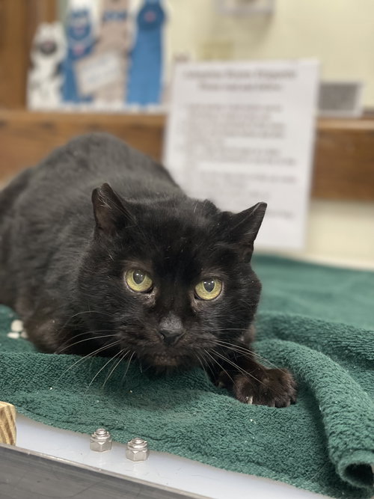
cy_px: 250
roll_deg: -3.2
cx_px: 187
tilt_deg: -6.5
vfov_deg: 36.8
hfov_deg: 28.0
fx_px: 749
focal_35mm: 52
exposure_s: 1/60
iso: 200
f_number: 2
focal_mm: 6
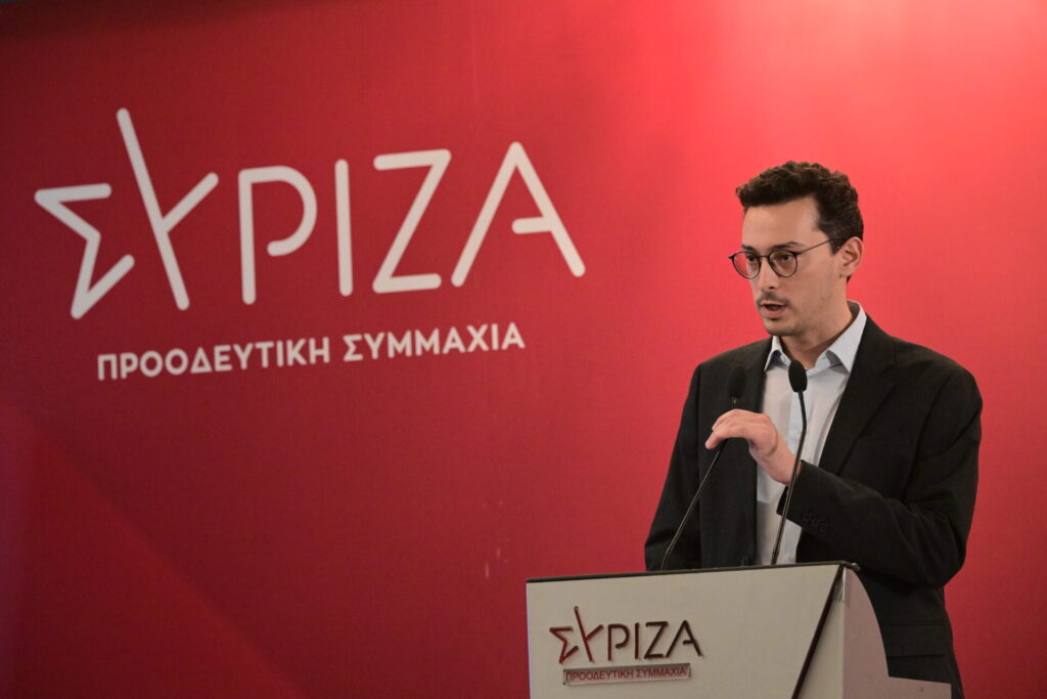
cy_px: 350
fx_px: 4217
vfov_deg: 9.5
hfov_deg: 14.2
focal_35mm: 145
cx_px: 524
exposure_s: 1/500
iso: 8000
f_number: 5.6
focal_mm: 145
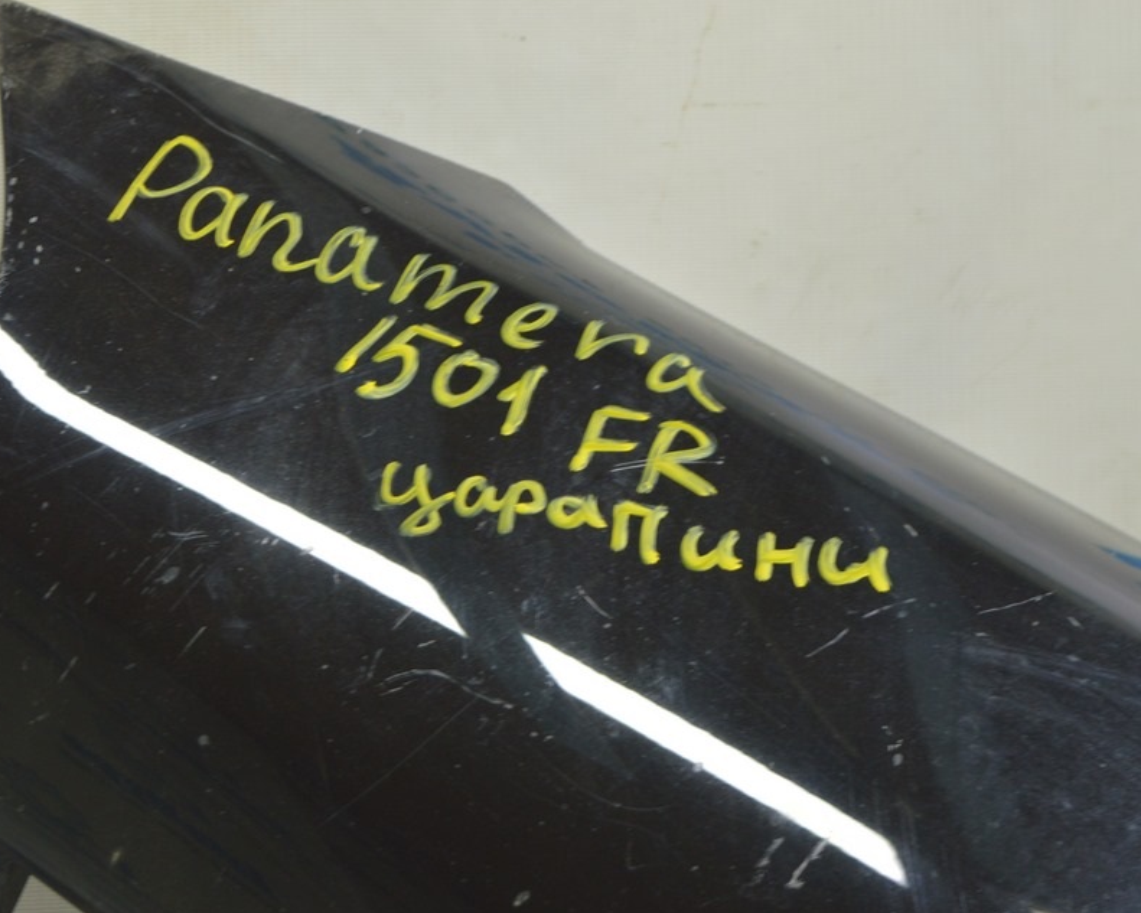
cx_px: 475
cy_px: 487
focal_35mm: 91
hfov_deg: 21.0
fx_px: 3073
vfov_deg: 16.9
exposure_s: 1/20
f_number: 5.6
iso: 400
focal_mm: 50
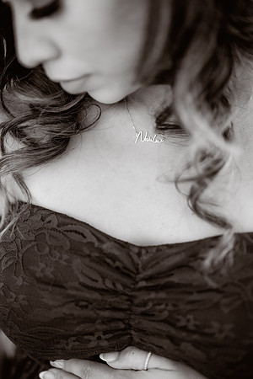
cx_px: 126
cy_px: 190
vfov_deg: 39.6
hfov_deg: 27.0
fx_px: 527
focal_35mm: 50
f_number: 1.4
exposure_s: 1/400
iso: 160
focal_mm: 50
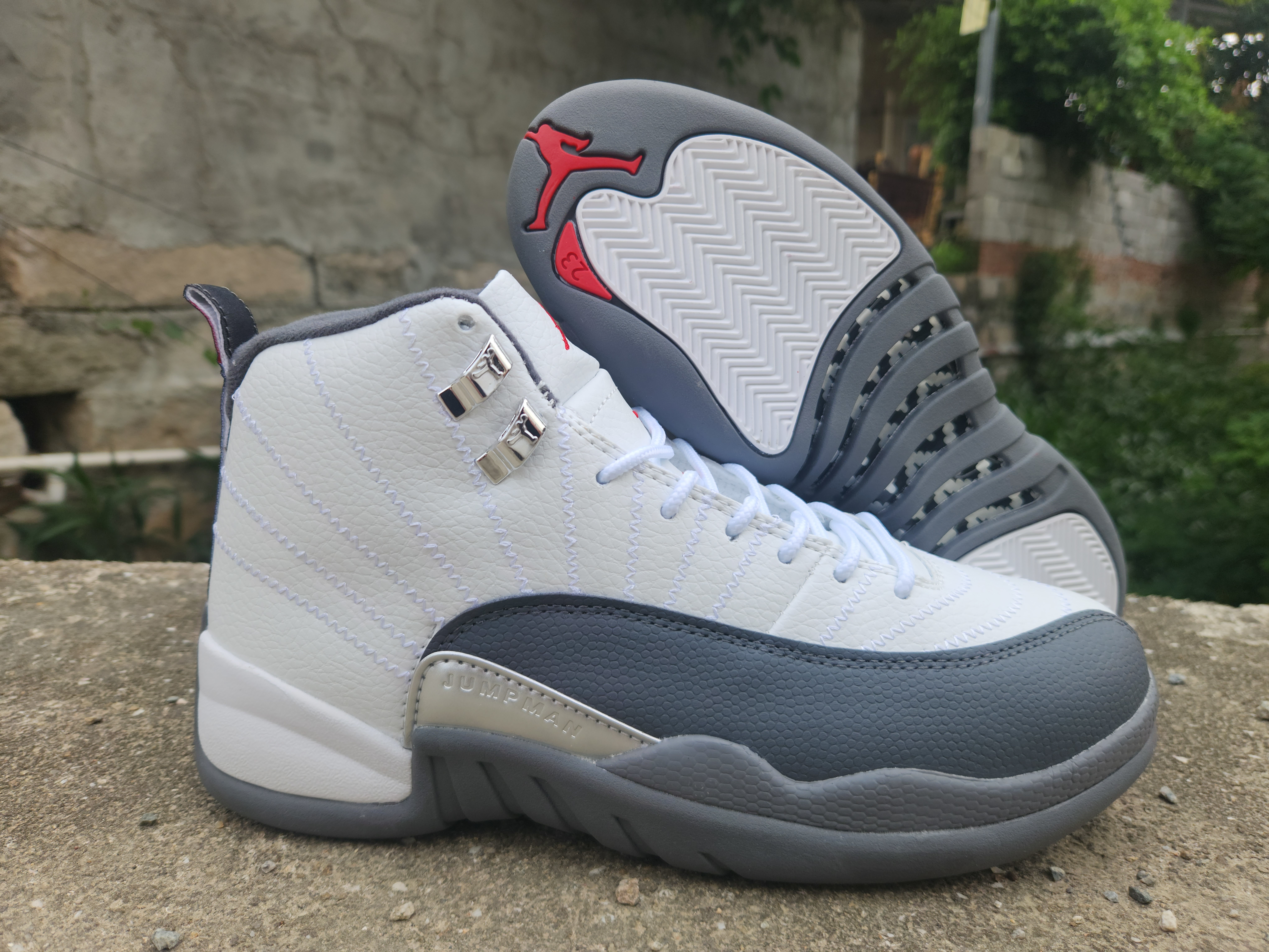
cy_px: 476
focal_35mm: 23
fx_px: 843
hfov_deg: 73.9
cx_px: 634
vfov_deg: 58.9
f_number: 1.8
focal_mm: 5.4
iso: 20
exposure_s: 1/342
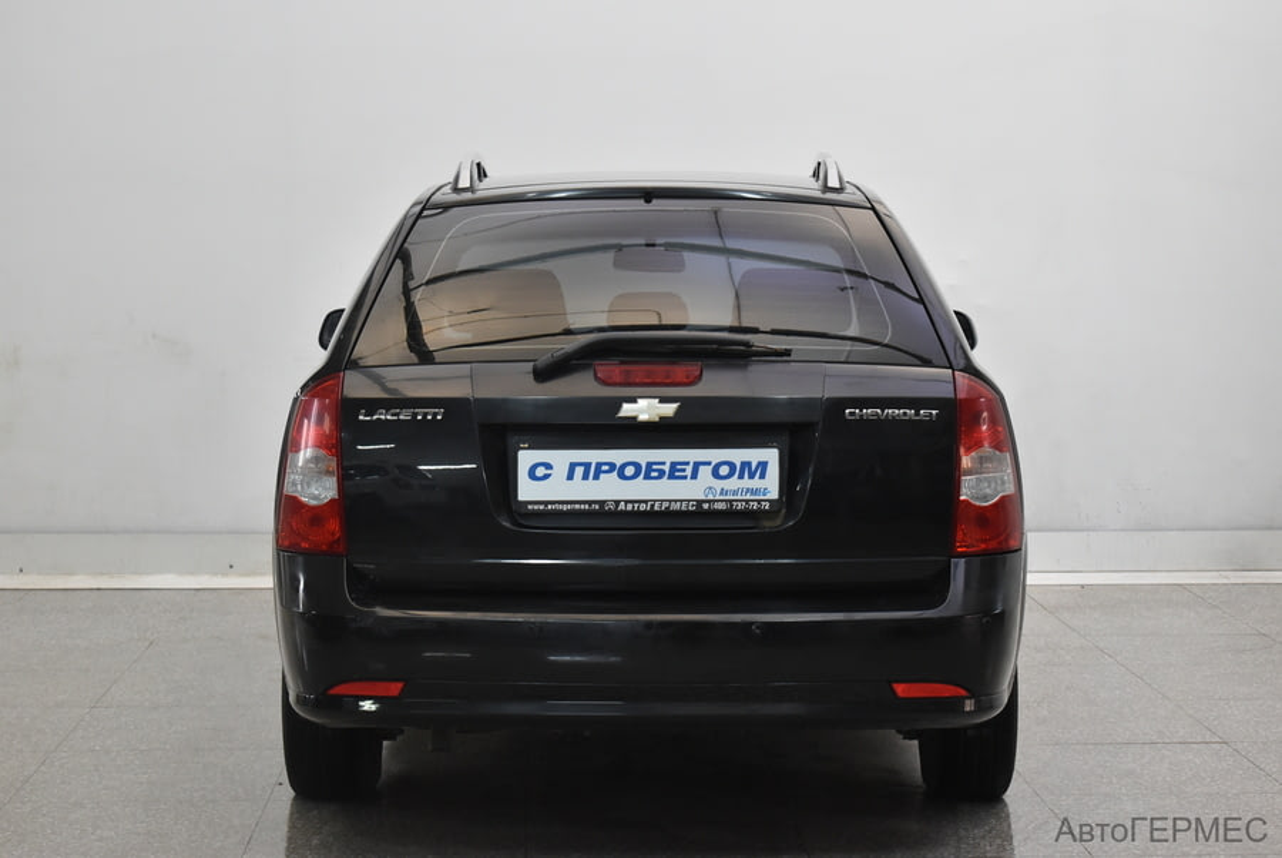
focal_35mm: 72
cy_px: 429
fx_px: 2566
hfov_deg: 28.0
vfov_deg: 19.0
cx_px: 641
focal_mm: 48
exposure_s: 1/80
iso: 1250
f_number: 5.3
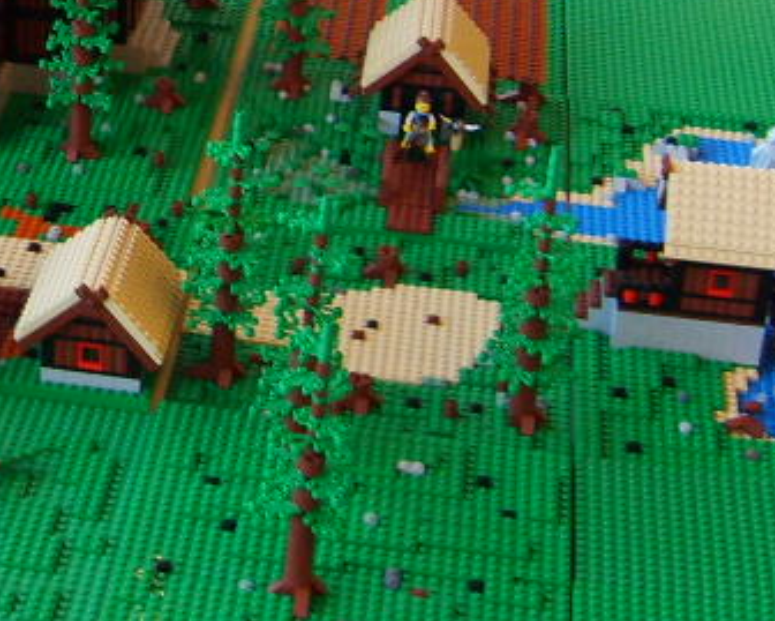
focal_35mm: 104
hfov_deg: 17.6
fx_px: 2386
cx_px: -131
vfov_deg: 14.5
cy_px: -35
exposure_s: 1/30
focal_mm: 5.8
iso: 100
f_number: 2.8
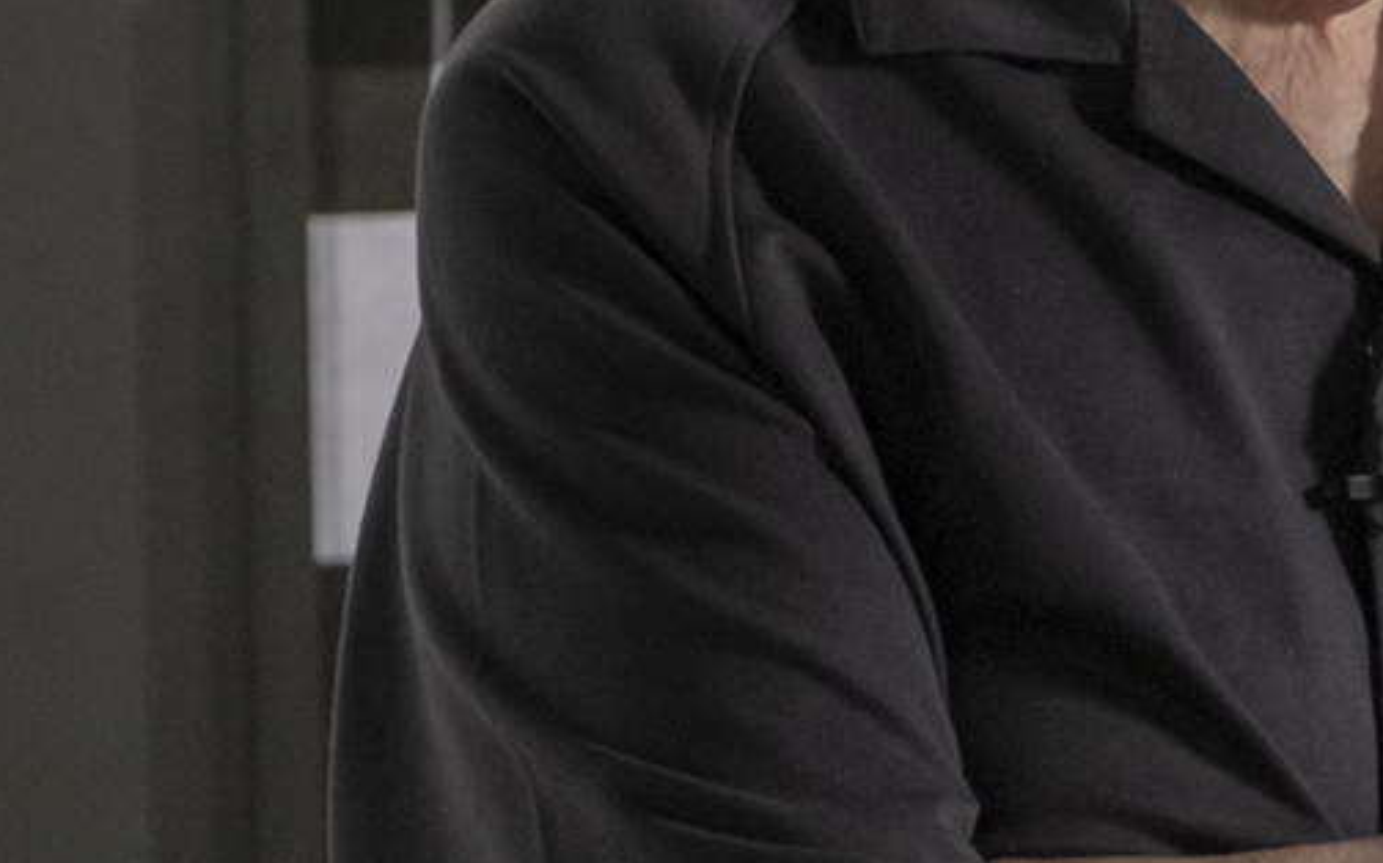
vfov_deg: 4.5
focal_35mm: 289
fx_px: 10889
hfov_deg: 7.2
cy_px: 379
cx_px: 1784
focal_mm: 63
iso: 2500
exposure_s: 1/125
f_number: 4
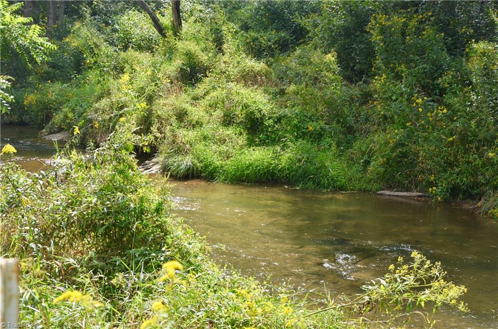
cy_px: 164
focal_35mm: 72
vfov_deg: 18.8
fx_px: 993
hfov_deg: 28.1
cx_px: 249
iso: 160
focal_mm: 48
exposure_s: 1/200
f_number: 7.1
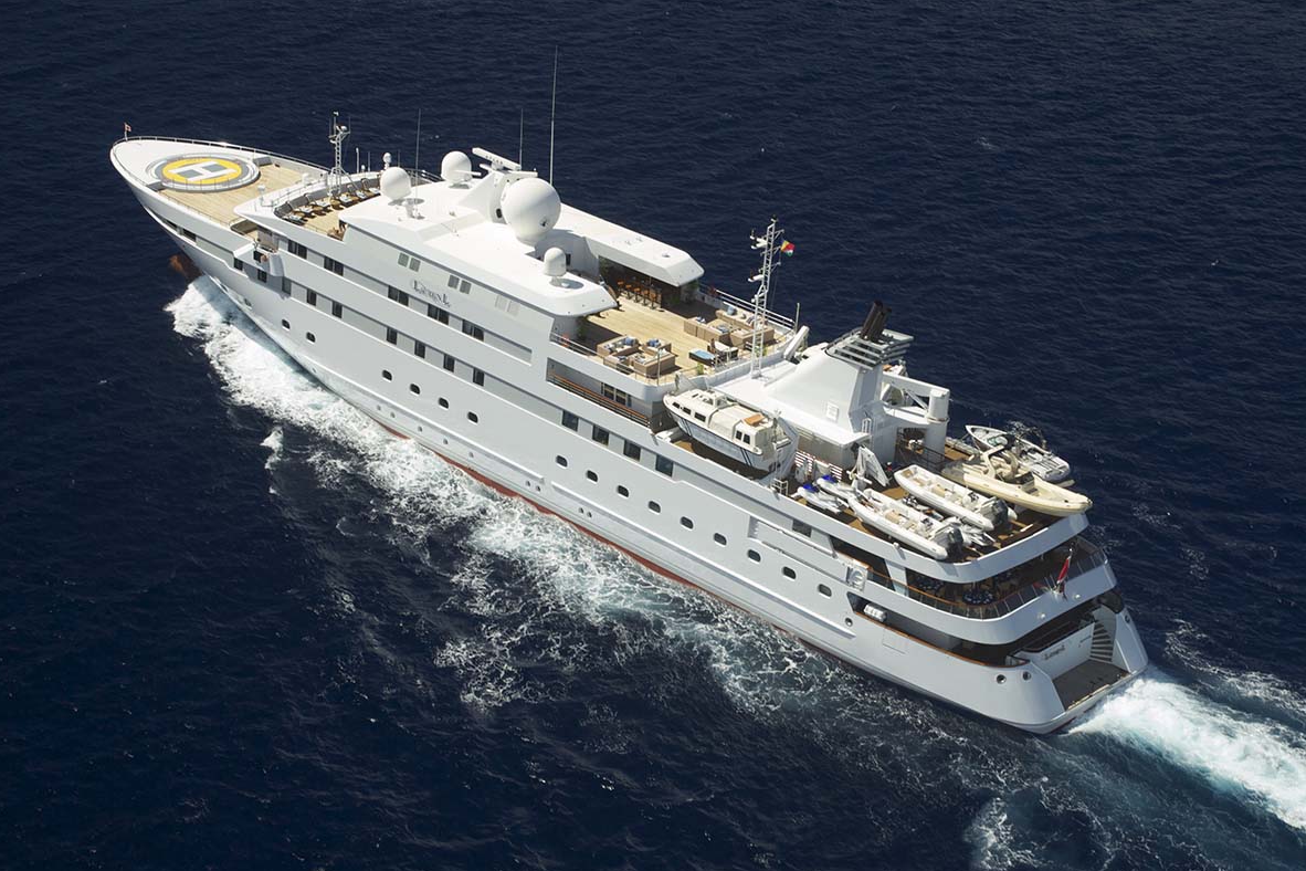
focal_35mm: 67
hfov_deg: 30.1
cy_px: 436
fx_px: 2430
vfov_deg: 20.3
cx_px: 653
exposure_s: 1/125
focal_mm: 44
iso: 320
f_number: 11
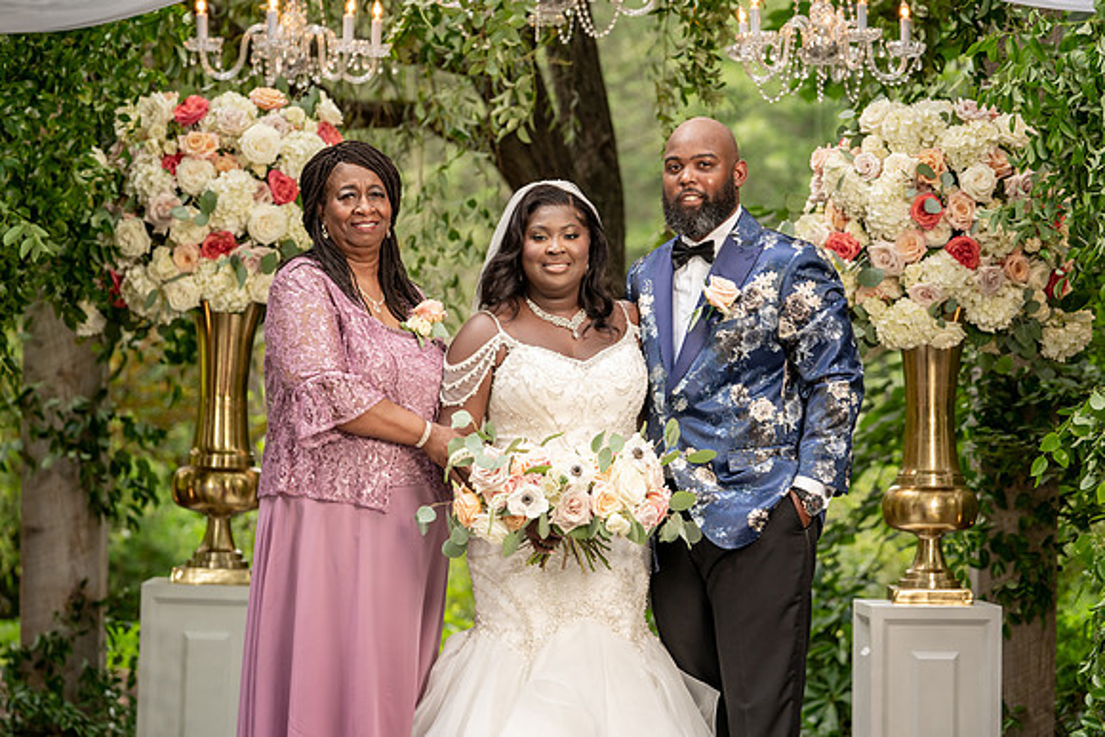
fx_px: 3238
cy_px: 355
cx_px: 565
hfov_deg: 19.4
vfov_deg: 13.0
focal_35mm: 105
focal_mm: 101
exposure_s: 1/200
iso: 640
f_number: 4
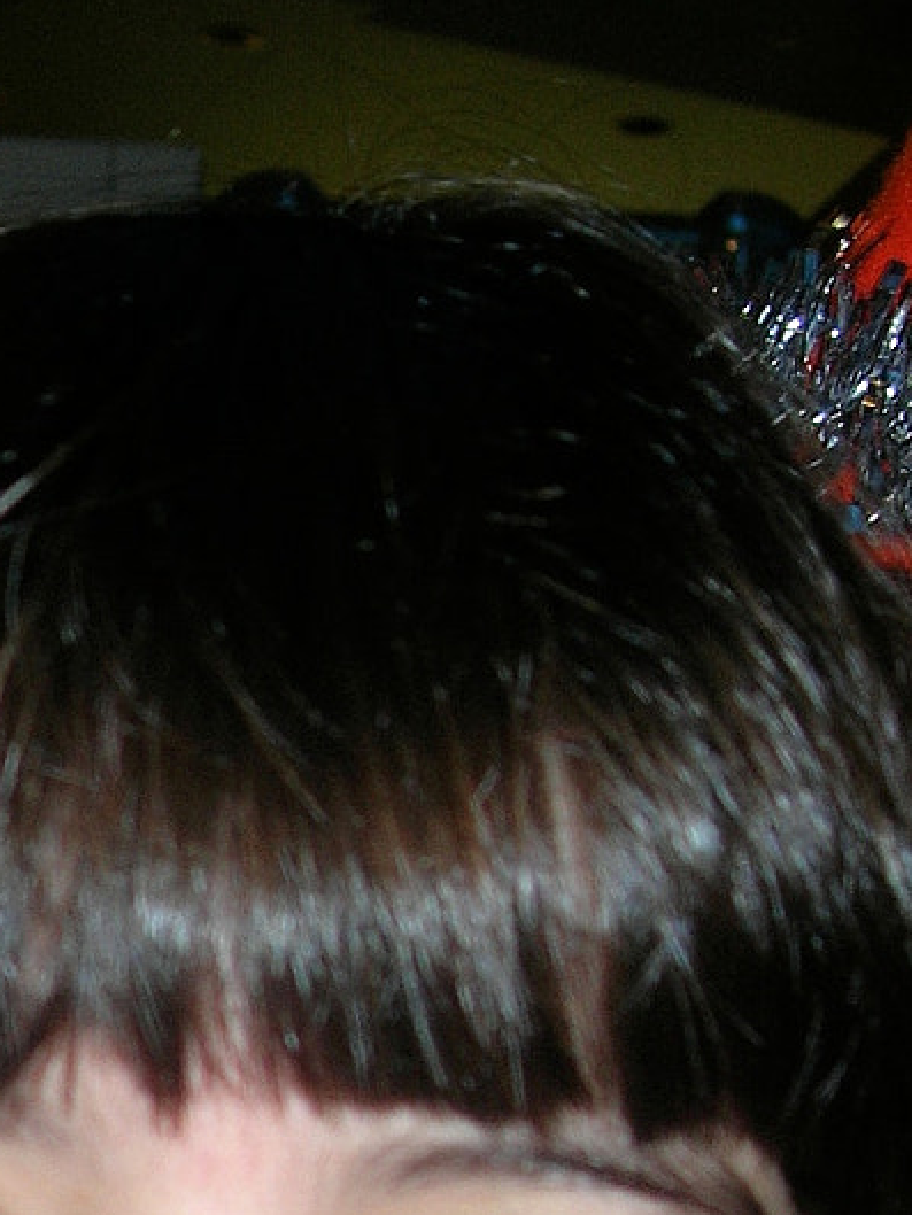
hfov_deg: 12.5
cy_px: 1266
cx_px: -289
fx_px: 4038
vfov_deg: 16.7
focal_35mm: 115
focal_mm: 7.8
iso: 64
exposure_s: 1/60.1
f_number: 2.8
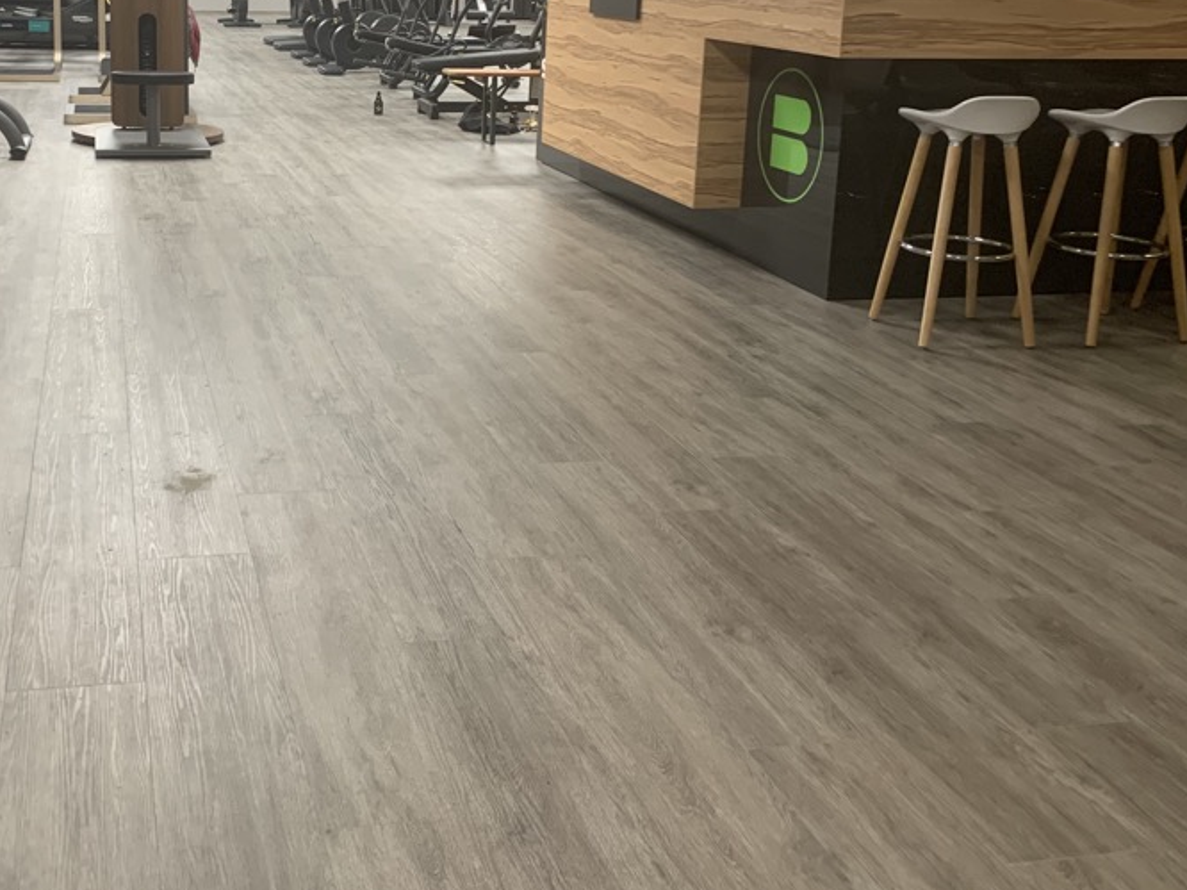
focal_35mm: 40
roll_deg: -1.1
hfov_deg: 45.6
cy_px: 232
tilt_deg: -13.5
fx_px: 1371
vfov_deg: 35.2
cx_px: 339
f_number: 1.8
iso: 125
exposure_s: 1/50
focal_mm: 4.25
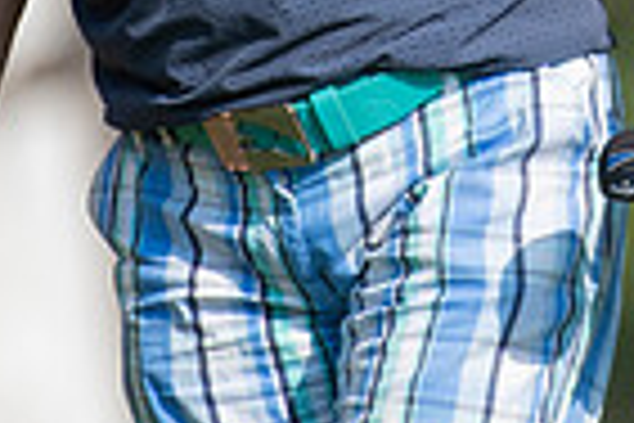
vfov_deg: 0.4
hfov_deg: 0.7
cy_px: -367
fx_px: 54185
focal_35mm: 3077
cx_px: 463
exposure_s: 1/2000
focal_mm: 500
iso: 400
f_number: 5.6
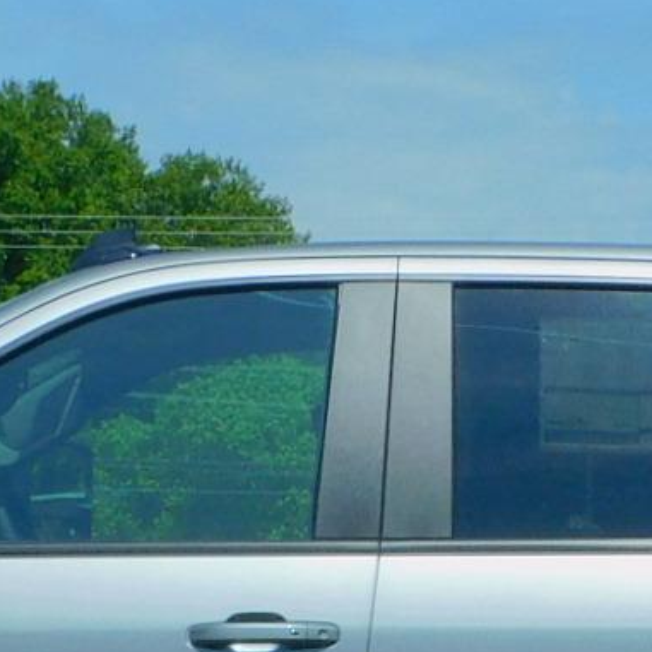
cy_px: 683
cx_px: 652
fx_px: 3367
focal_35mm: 158
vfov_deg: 10.9
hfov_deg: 11.0
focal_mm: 5.4
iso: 125
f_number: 5
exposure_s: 1/1600
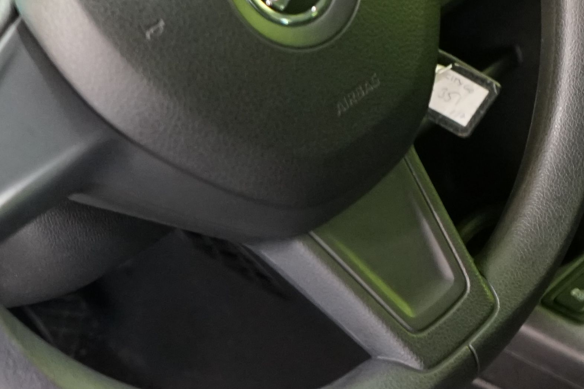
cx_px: 658
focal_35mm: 111
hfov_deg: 17.7
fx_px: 1800
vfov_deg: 12.3
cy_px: 178
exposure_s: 1/20
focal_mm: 29
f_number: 4
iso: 2500
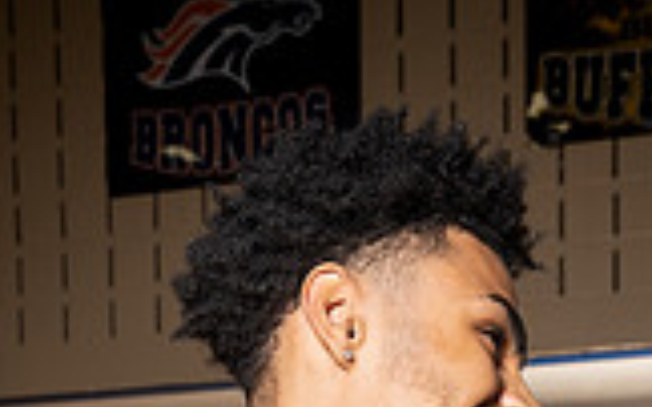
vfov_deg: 12.4
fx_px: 1563
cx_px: 370
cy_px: 903
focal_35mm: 88
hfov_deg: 23.6
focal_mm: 31
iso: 640
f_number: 8
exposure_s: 1/250
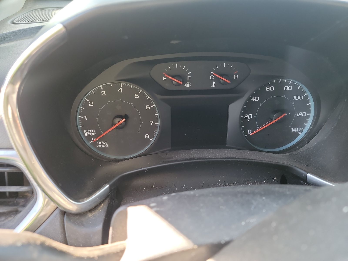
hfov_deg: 71.6
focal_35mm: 24
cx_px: 174
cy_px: 130
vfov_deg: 56.8
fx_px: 241
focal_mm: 6.7
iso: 368
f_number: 1.8
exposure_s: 1/59
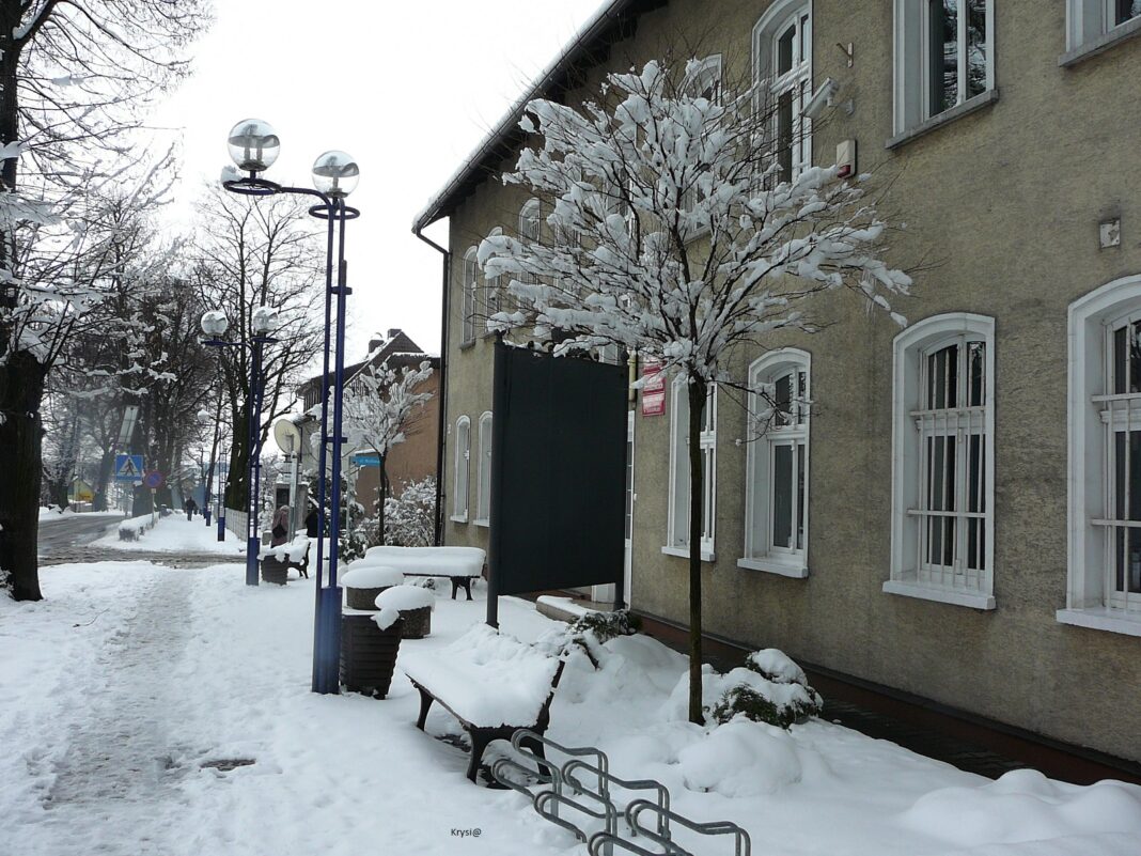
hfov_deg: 52.6
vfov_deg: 40.7
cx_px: 570
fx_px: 1154
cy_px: 428
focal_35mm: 35
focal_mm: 5.2
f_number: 5
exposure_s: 1/400
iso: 80
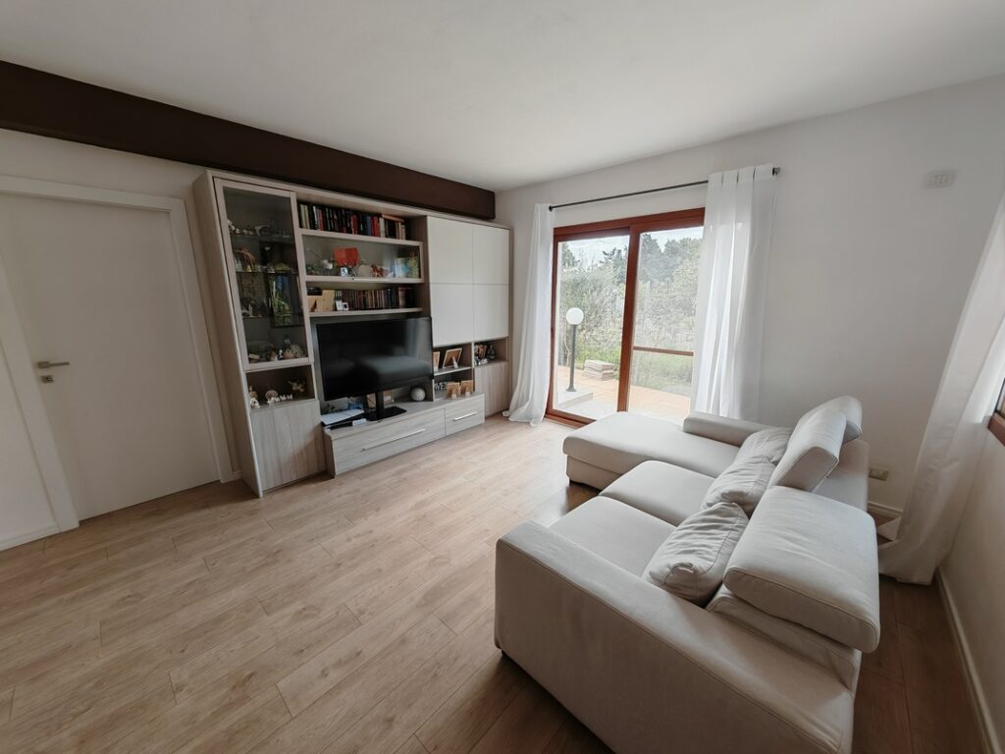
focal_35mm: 13
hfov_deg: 106.2
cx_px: 502
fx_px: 377
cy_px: 377
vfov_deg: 89.9
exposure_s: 1/50
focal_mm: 1.82
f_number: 2
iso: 100
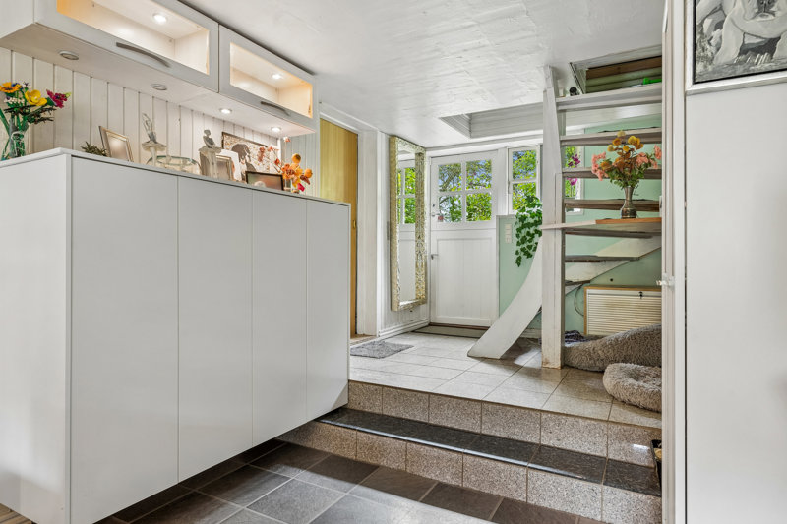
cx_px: 394
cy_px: 262
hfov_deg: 81.2
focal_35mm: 21
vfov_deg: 59.5
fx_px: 459
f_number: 8
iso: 200
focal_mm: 21
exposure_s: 1/2
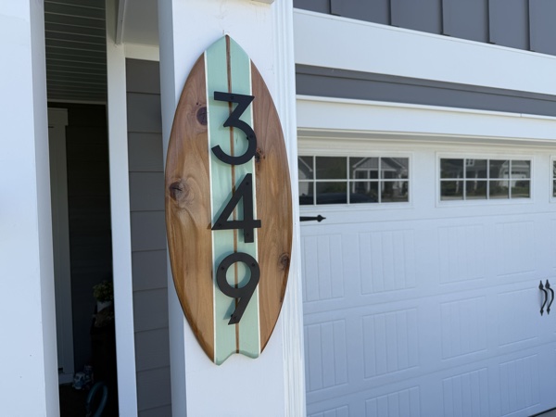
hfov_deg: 71.6
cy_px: 208
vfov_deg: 56.8
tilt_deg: -0.2
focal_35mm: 24
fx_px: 385
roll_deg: +1.9
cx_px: 278
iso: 80
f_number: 1.78
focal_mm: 6.76
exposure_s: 1/1901
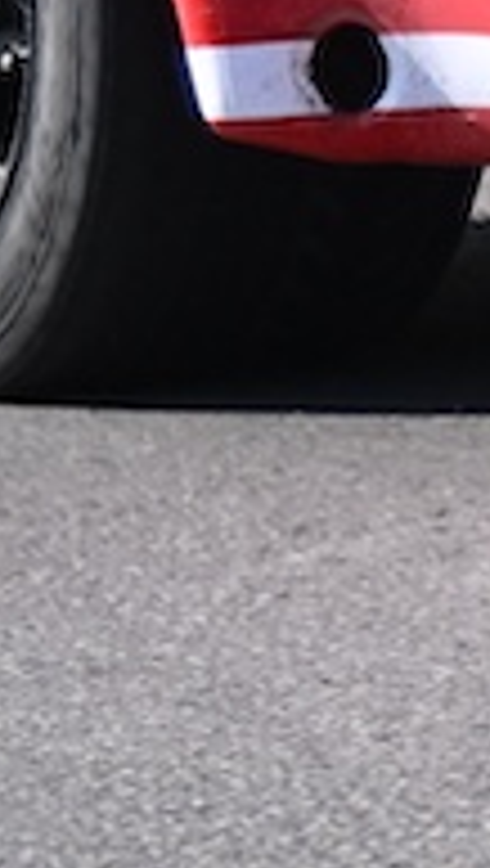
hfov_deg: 1.8
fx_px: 15590
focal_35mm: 677
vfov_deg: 3.1
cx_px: 1591
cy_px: -1333
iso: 250
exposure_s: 1/2000
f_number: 4
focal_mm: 78
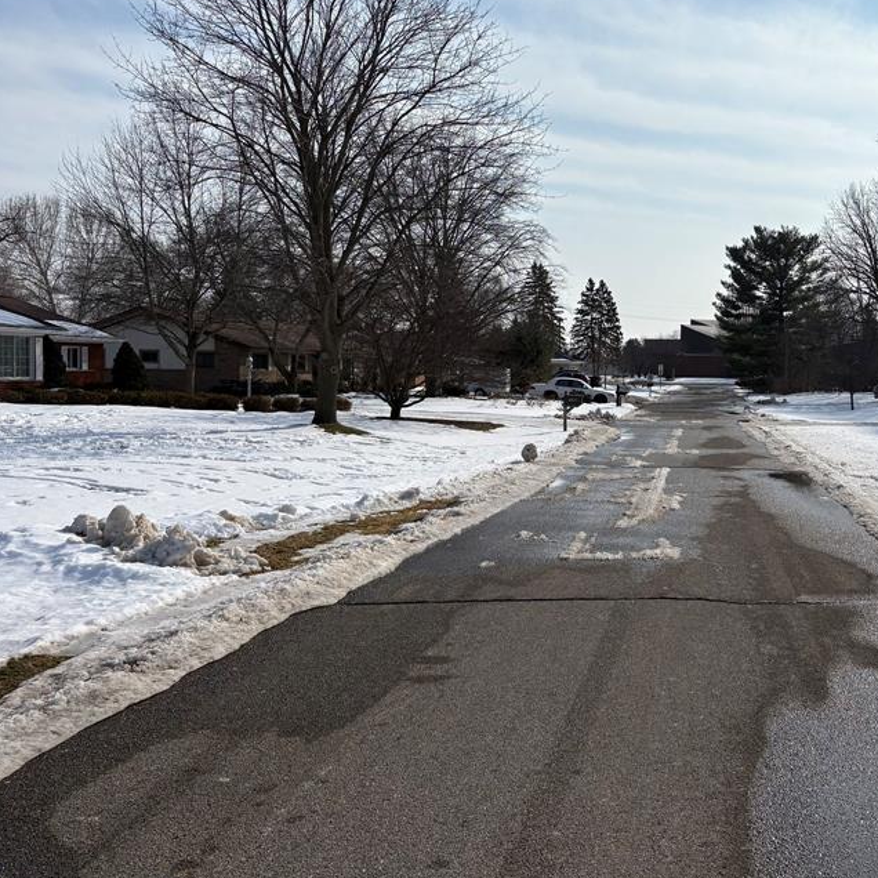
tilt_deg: -1.5
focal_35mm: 37
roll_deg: -1.0
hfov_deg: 44.0
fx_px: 1062
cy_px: 399
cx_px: 610
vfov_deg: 44.9
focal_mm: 5.96
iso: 50
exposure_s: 1/10101
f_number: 1.6
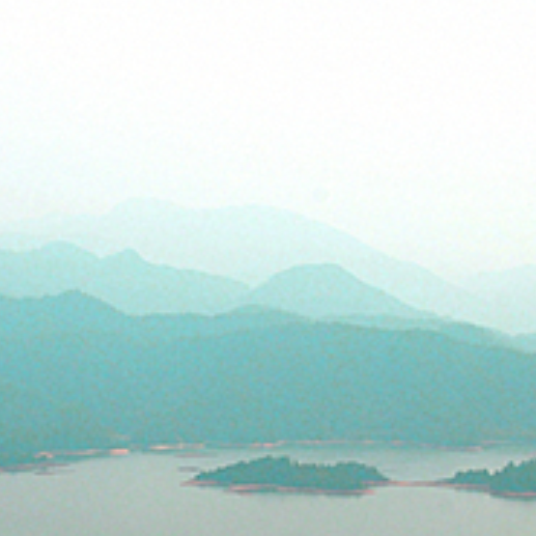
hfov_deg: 10.6
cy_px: 352
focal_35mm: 165
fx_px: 2891
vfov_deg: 10.6
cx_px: 307
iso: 160
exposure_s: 1/250
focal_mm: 48
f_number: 10
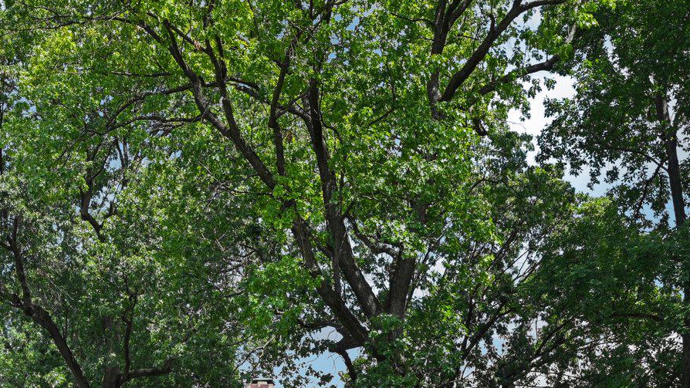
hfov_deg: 29.2
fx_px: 1317
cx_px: 452
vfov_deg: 15.9
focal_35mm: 72
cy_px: 505
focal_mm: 30
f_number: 8
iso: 400
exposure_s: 1/500
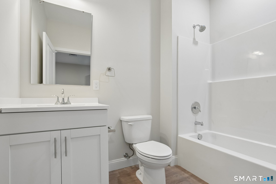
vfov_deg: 70.4
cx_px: 138
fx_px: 130
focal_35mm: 17
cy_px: 92
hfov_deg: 93.3
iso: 400
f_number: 11
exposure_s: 1/20
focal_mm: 17
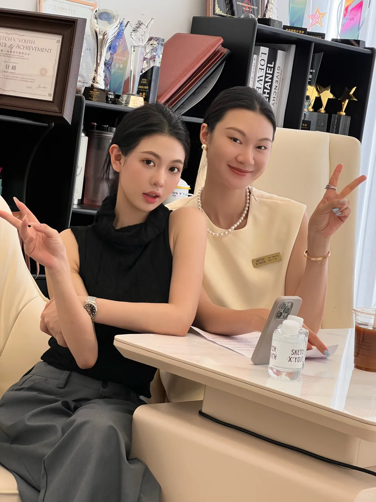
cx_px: 188
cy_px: 251
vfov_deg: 25.3
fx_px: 1115
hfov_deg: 19.1
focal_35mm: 77
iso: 125
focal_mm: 9
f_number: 2.8
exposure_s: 1/122
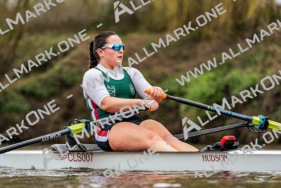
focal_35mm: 326
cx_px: 140
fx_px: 2545
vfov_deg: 4.2
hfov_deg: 6.3
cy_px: 94
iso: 2000
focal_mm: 326
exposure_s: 1/2000
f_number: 6.3
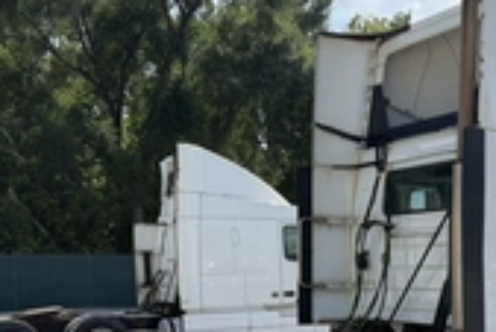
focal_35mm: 59
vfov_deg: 22.3
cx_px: 355
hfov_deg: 33.4
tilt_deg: +0.0
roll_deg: -0.5
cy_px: 320
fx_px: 814
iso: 100
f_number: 1.78
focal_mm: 6.76
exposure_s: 1/4975
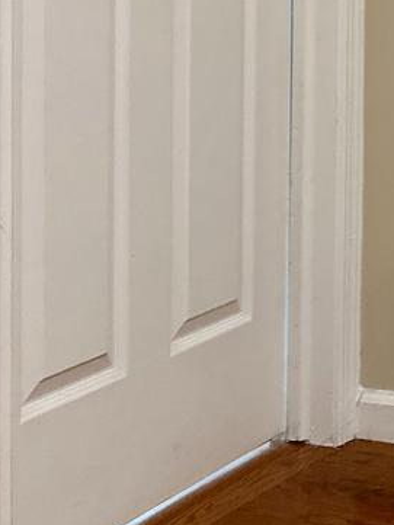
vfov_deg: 18.3
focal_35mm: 102
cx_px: 728
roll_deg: +1.0
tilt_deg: +2.6
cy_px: -99
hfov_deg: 13.0
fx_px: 1547
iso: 320
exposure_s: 1/60
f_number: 1.78
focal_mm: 6.86
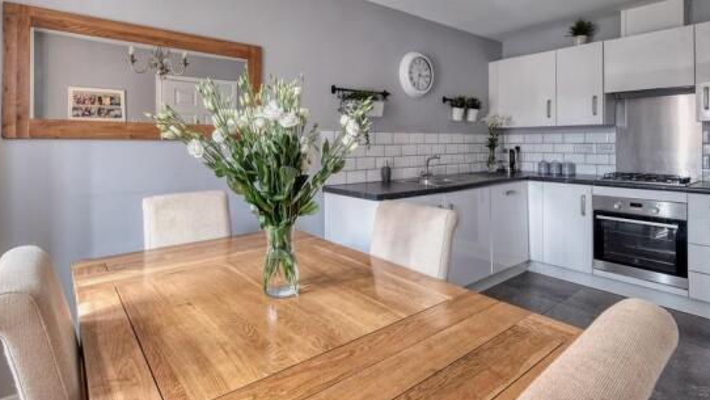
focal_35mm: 19
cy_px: 140
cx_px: 373
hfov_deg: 89.5
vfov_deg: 57.3
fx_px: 358
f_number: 8
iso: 250
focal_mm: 10
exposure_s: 1/13
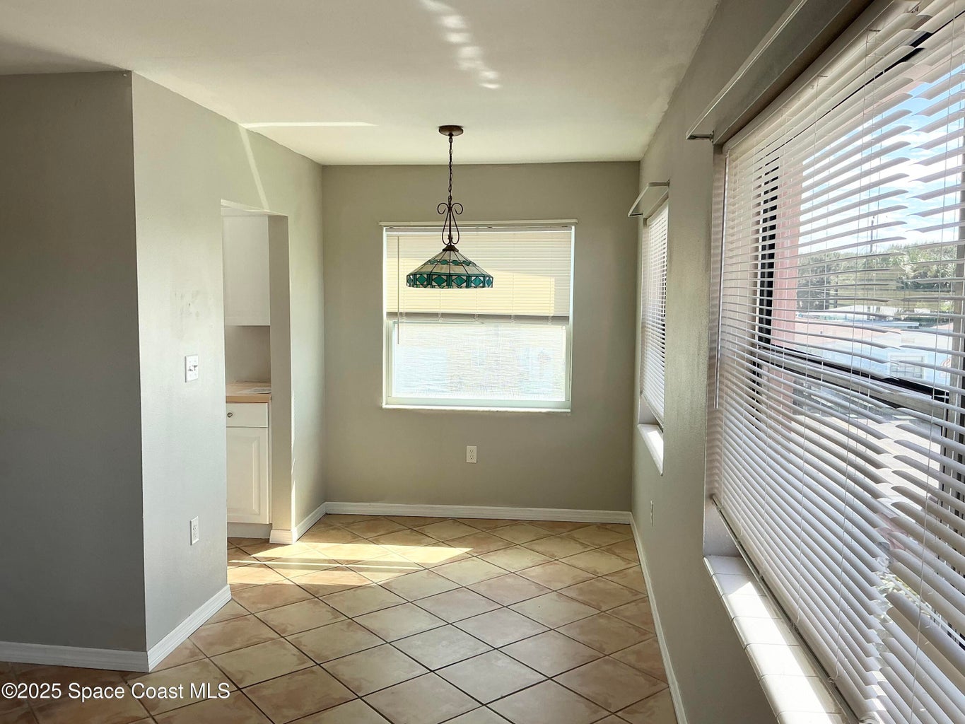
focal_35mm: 29
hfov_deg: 61.7
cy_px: 362
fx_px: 809
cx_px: 482
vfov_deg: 48.2
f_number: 1.8
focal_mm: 3
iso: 25
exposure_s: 1/221
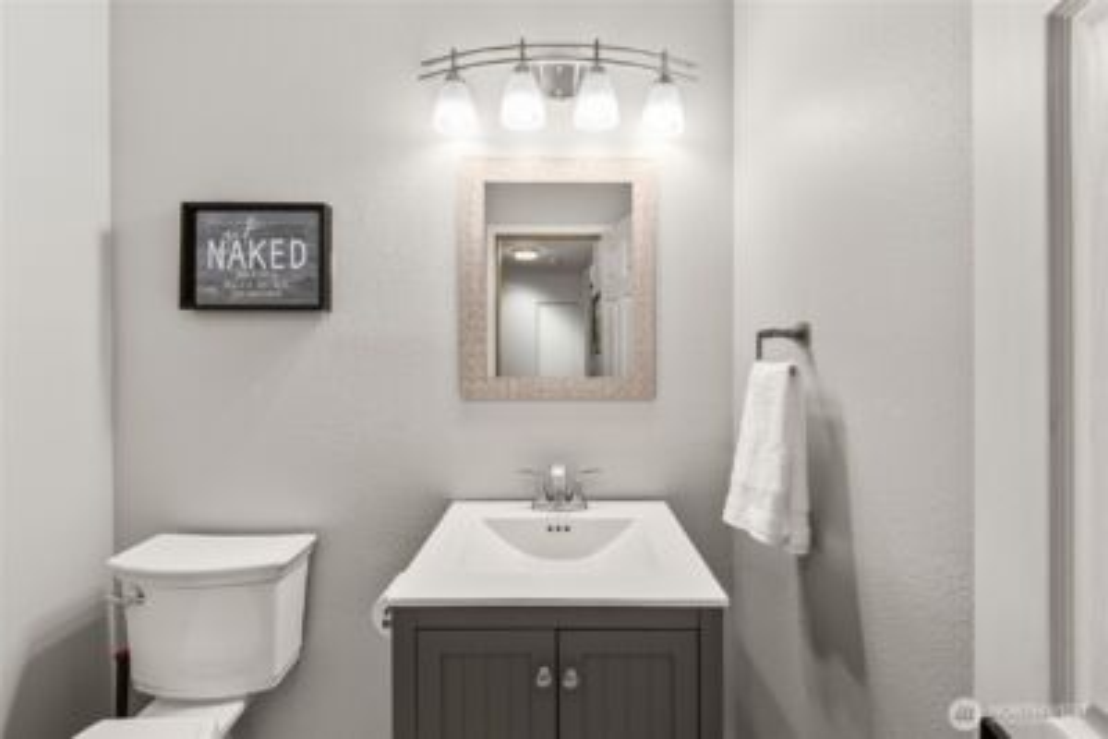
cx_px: 554
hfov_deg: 100.4
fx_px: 462
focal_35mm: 15
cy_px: 370
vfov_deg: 77.4
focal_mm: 15
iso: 1000
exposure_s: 1/15
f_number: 7.1
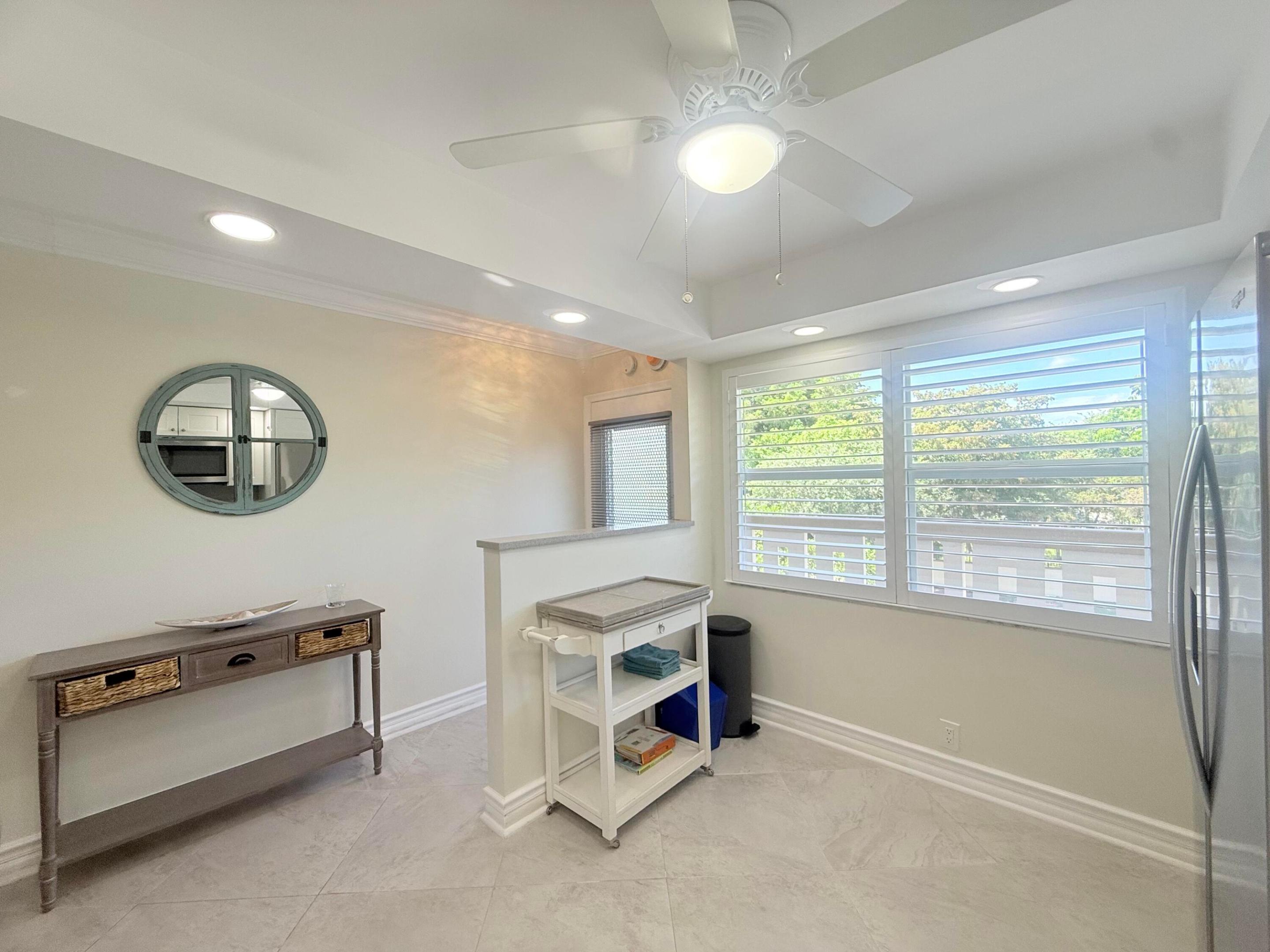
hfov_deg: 102.1
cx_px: 635
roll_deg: +0.9
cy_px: 476
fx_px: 514
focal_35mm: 14
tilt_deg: +1.0
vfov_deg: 85.7
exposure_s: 1/120
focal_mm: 2.22
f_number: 2.2
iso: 64
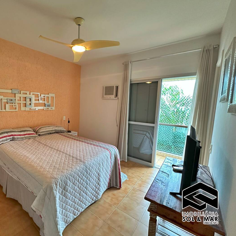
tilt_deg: -5.9
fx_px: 131
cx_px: 81
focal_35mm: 17
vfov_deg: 84.0
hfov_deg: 81.5
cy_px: 116
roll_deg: -1.6
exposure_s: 1/120
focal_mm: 2.22
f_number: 2.2
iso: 320
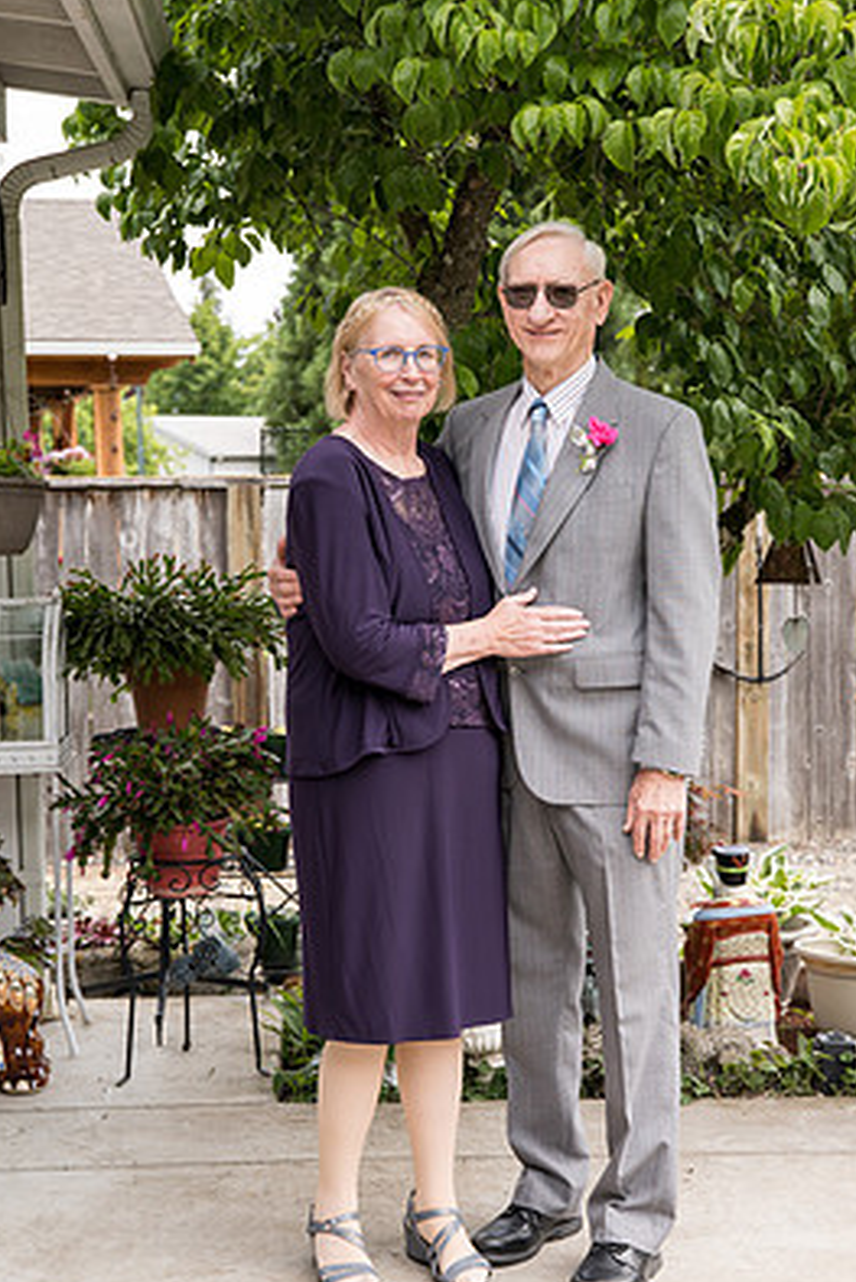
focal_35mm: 64
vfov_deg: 31.4
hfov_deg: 21.3
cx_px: 469
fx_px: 2280
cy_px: 706
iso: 400
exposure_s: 1/500
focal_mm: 56
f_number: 5
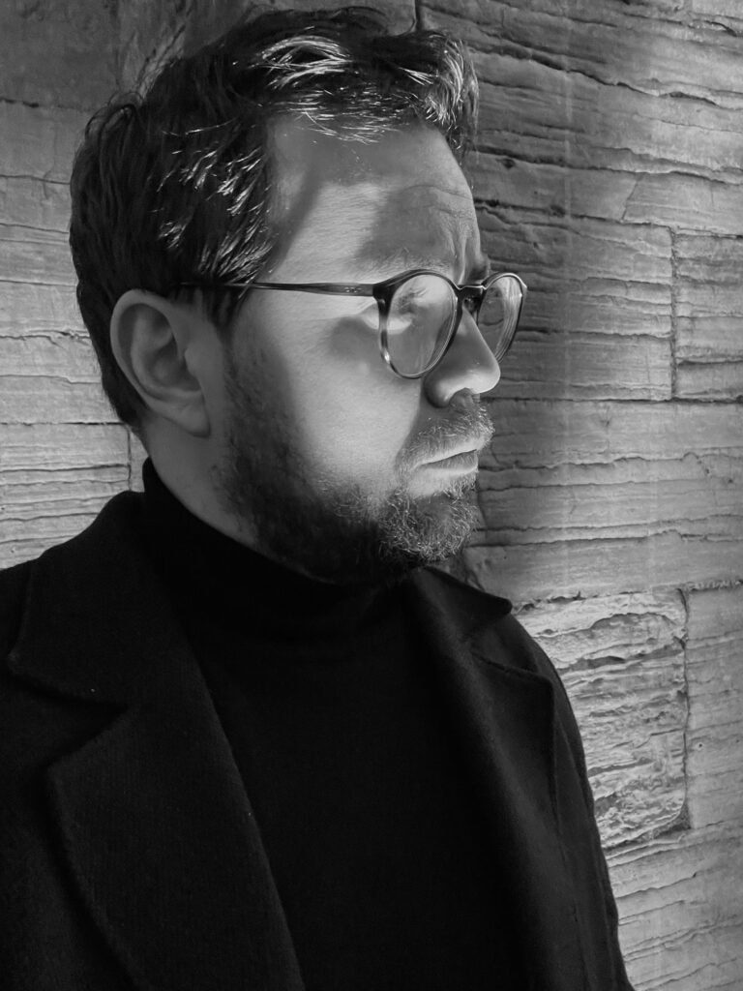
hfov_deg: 46.8
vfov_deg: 60.0
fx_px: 859
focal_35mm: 30
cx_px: 372
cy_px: 496
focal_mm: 2.71
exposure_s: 1/25
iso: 320
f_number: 2.2
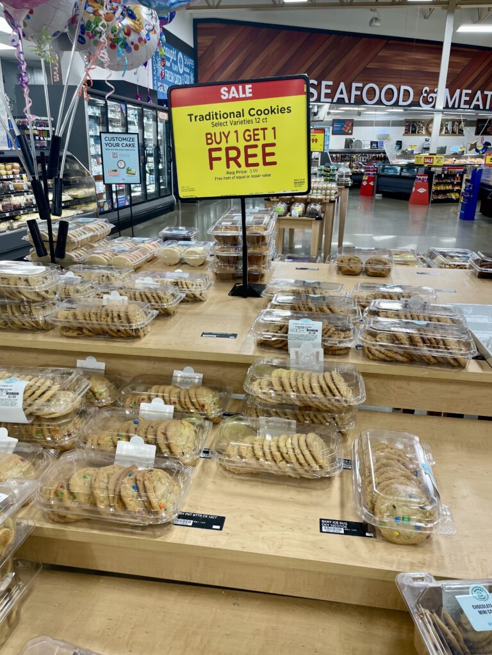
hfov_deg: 53.1
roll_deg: -0.8
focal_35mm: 26
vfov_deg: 67.3
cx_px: 246
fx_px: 493
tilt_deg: -18.6
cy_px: 328
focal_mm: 4.2
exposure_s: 1/64
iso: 50
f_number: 1.6
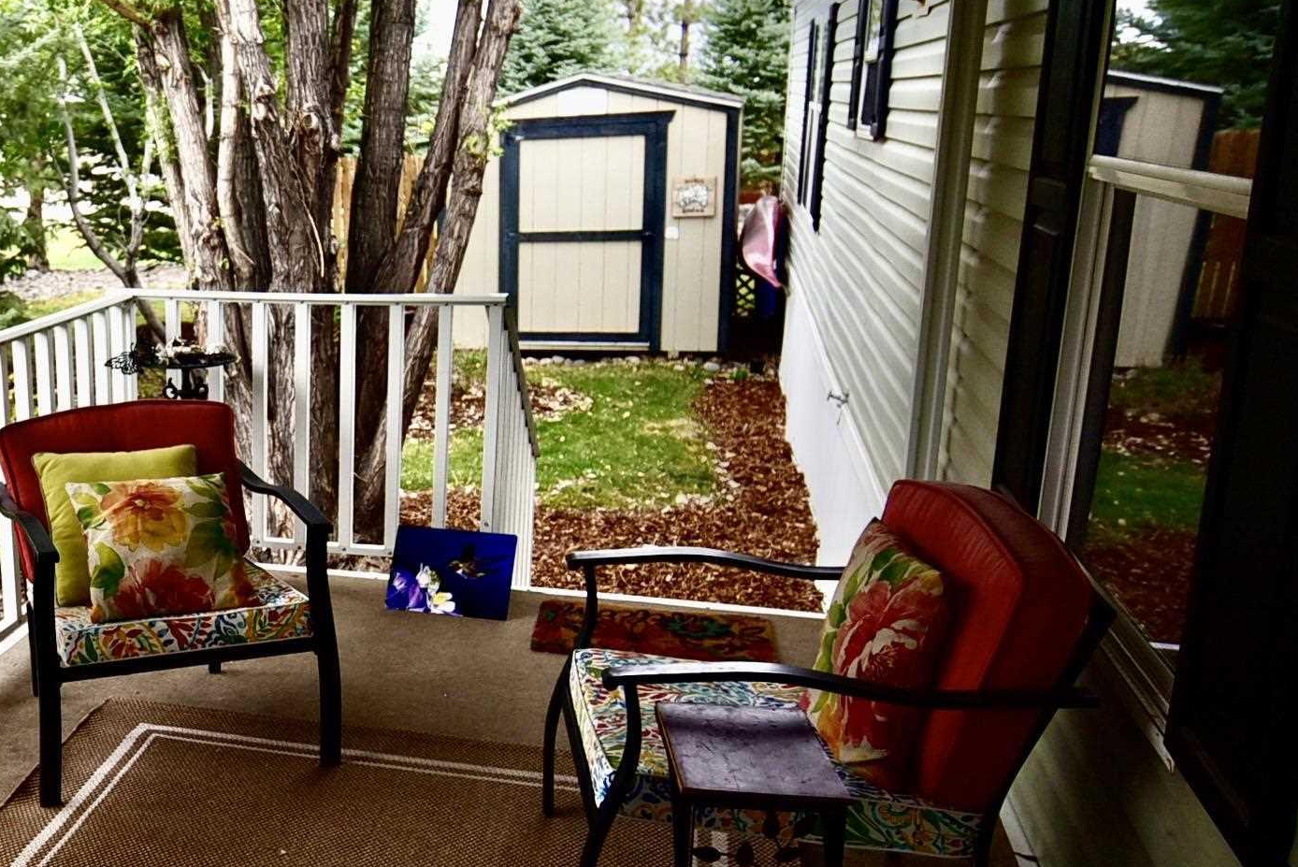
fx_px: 1407
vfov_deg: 34.2
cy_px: 469
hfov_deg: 44.4
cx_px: 94
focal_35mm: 39
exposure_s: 1/3200
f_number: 3.5
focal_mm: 18
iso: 400
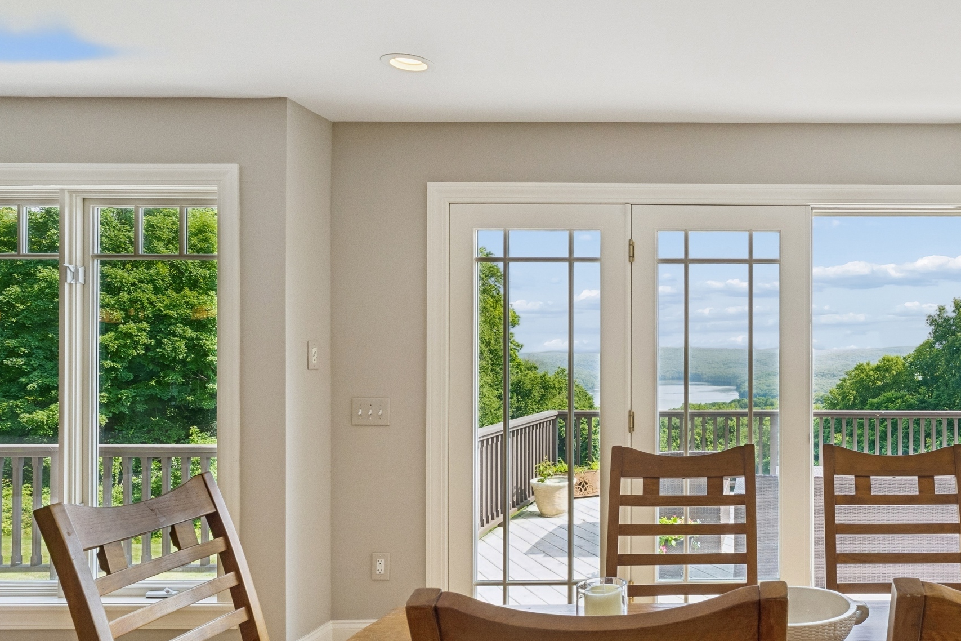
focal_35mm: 28
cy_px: 359
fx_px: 750
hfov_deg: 59.8
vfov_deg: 46.2
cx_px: 776
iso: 400
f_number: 13
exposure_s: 1/60
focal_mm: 15.6
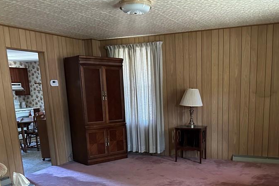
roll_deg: +1.4
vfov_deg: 33.6
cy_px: 157
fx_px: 294
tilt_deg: -12.8
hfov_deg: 50.4
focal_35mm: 38
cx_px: 169
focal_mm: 6.86
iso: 1000
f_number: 1.78
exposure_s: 1/41
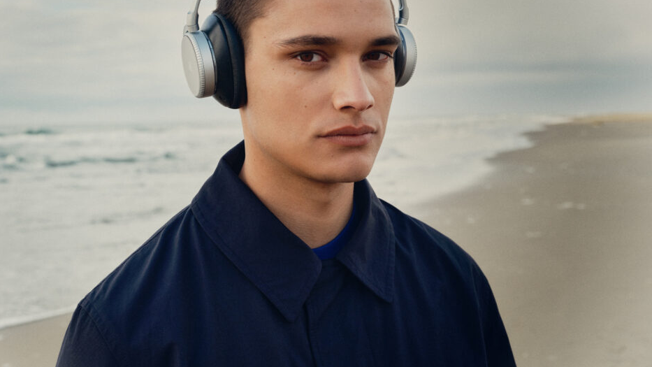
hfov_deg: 34.4
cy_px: 148
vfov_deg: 19.7
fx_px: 1055
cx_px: 322
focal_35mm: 61
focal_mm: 64
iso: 1250
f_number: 11
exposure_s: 1/500
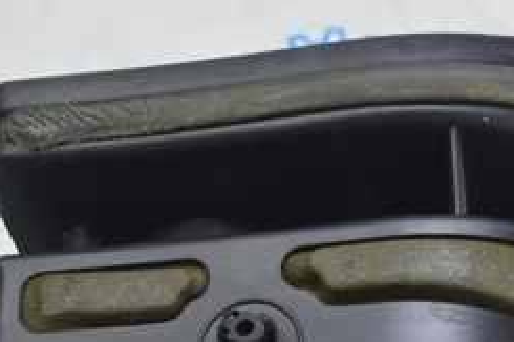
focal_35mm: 133
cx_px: 432
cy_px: 362
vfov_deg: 10.2
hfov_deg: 15.3
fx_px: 1898
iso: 400
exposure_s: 1/20
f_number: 5.6
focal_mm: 34
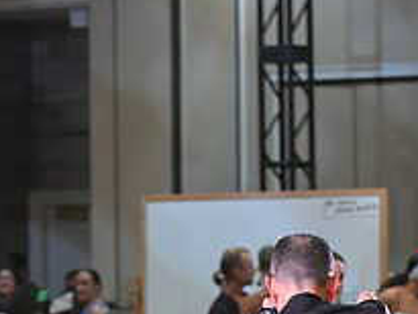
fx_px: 4011
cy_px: 502
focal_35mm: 332
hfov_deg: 6.0
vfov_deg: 4.5
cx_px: 148
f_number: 4.5
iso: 3200
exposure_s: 1/400
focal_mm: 122
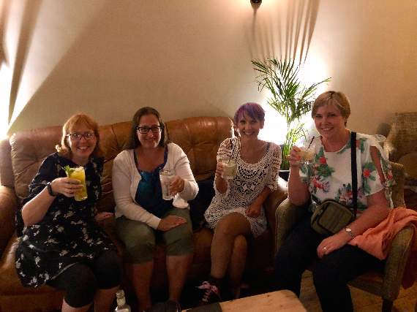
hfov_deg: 63.5
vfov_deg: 49.7
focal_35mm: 28
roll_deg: +0.8
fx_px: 337
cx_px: 208
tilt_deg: -18.9
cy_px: 156
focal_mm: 4
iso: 125
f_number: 1.8
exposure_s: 1/4
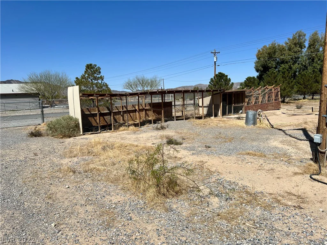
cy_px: 122
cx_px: 164
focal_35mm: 26
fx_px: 246
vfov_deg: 53.1
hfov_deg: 67.3
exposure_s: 1/8696
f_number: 1.5
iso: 50
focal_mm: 5.7
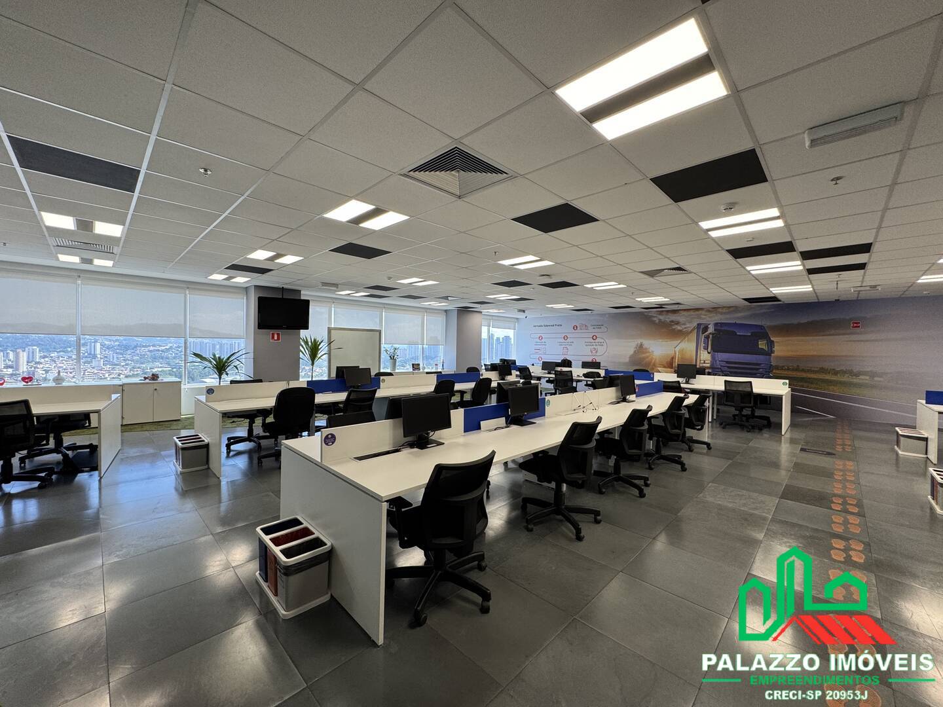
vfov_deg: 85.7
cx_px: 472
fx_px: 381
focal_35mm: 14
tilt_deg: -0.9
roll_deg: -0.7
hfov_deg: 102.1
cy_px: 354
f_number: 2.2
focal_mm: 2.22
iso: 100
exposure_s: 1/120
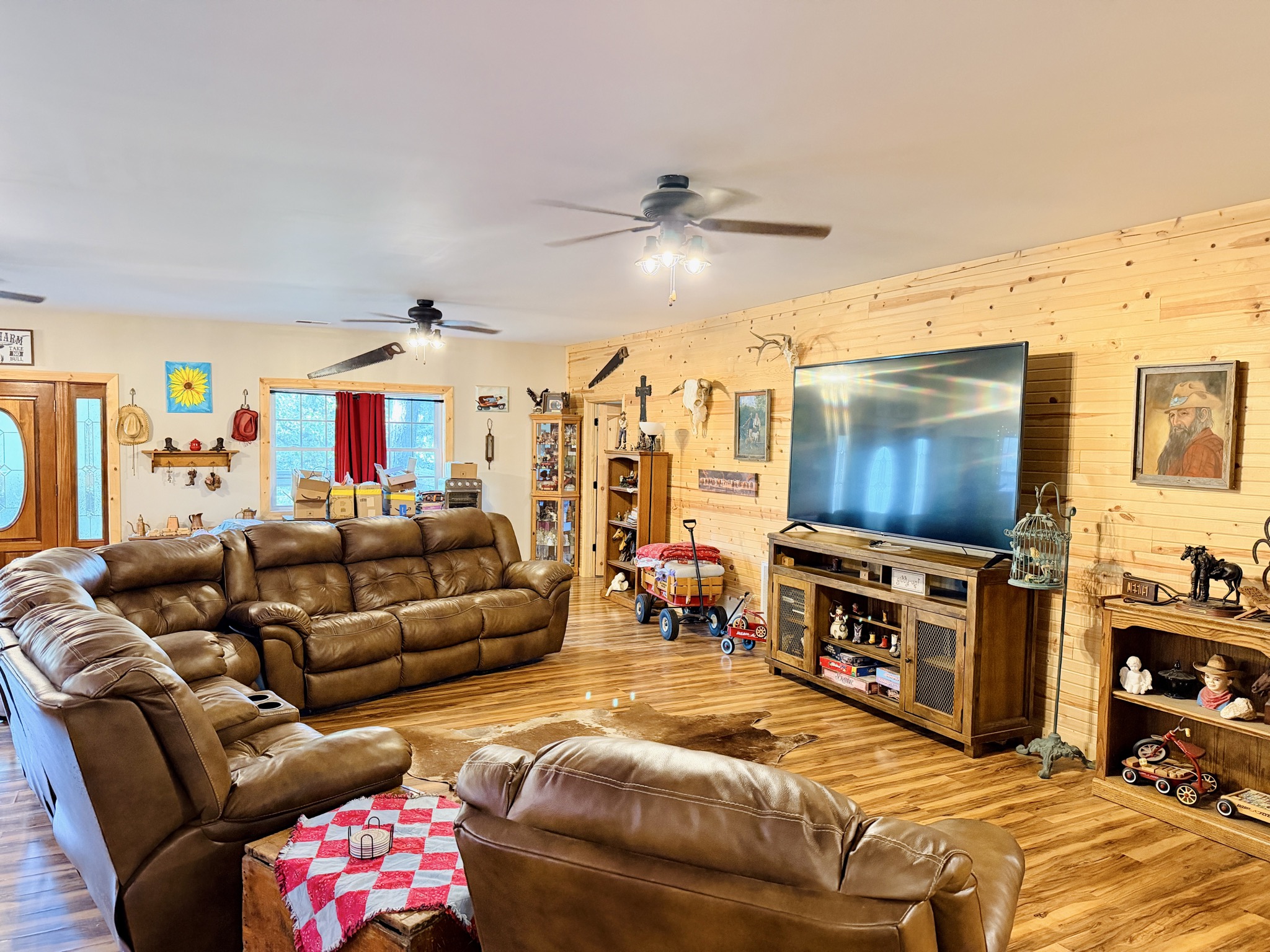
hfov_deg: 71.6
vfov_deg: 56.8
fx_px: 881
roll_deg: -1.2
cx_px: 635
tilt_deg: -2.9
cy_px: 476
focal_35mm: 24
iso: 1000
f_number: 1.78
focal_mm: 6.76
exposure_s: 1/40
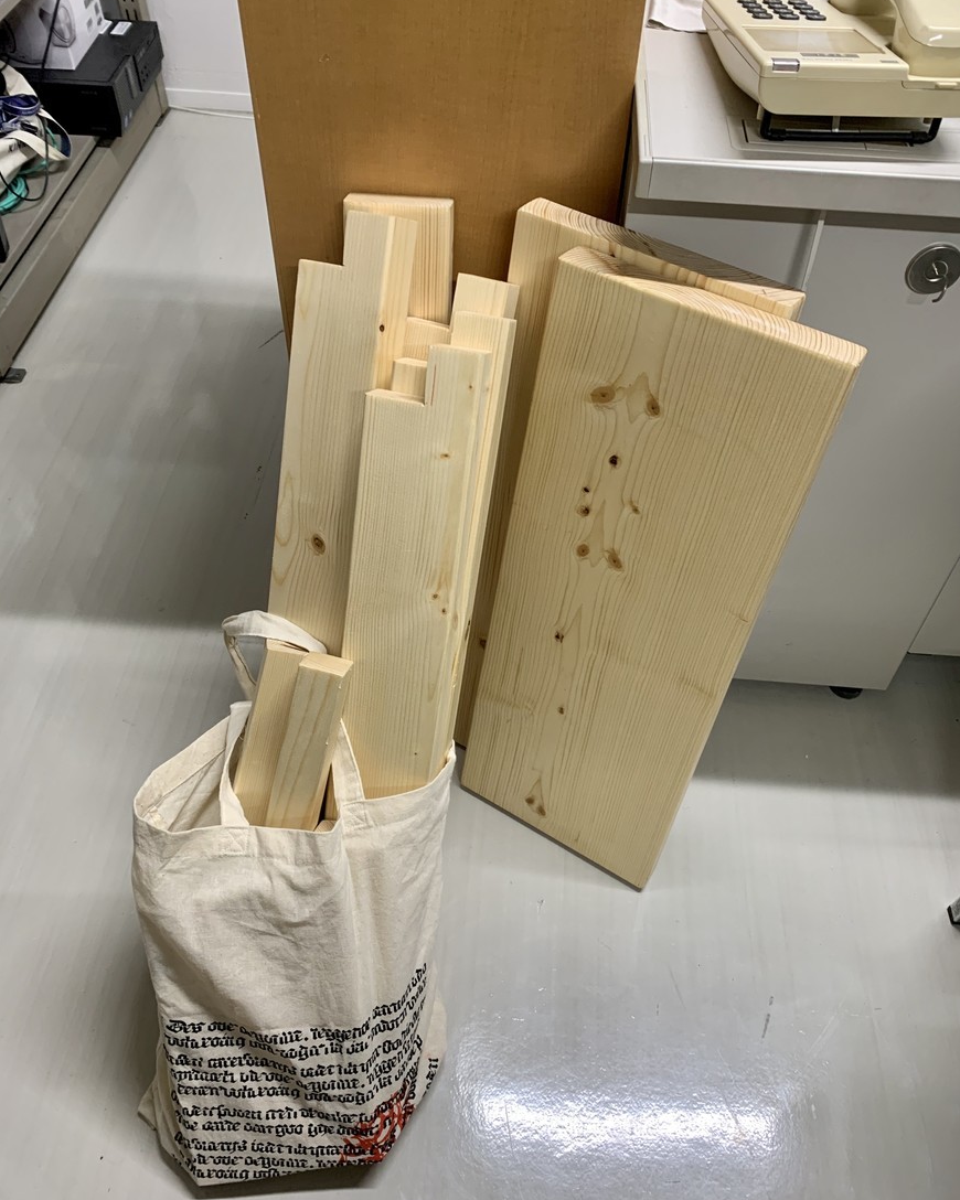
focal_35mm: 28
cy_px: 601
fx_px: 995
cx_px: 495
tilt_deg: -49.3
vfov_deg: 62.2
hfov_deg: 51.5
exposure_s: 1/60
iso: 125
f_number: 1.8
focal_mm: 4.25
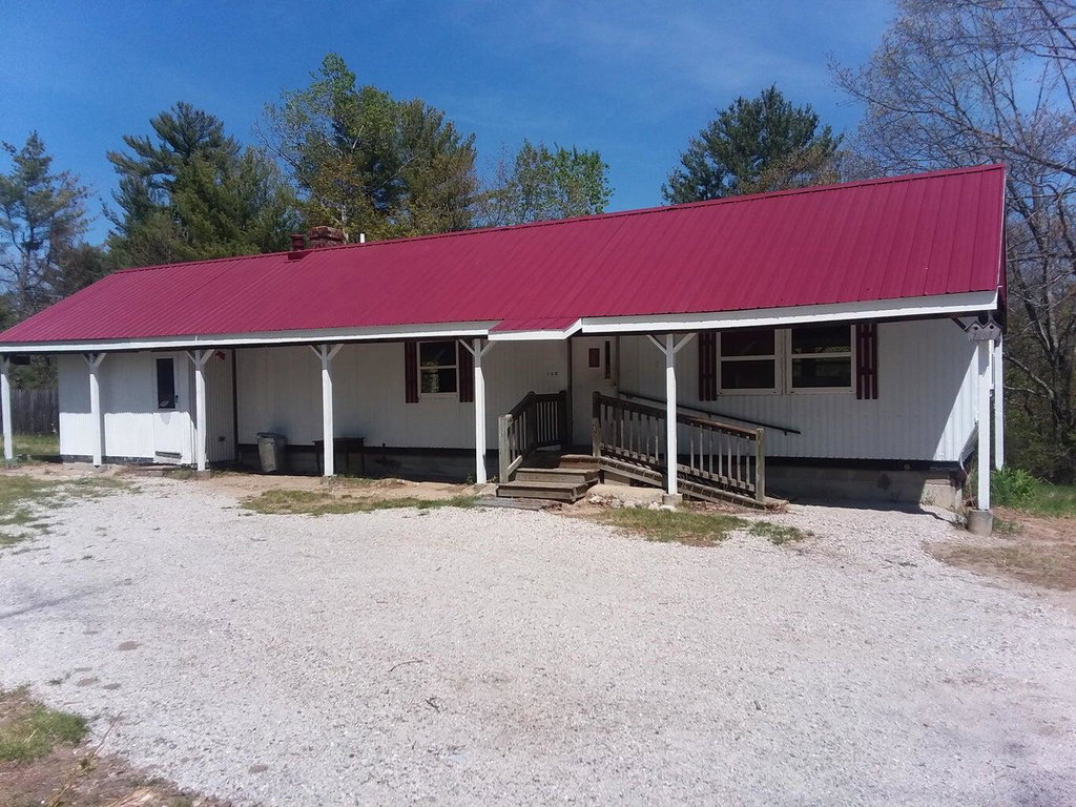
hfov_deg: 65.3
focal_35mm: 27
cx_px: 538
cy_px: 404
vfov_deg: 51.4
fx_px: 839
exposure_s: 1/2375
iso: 50
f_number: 1.9
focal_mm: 2.91
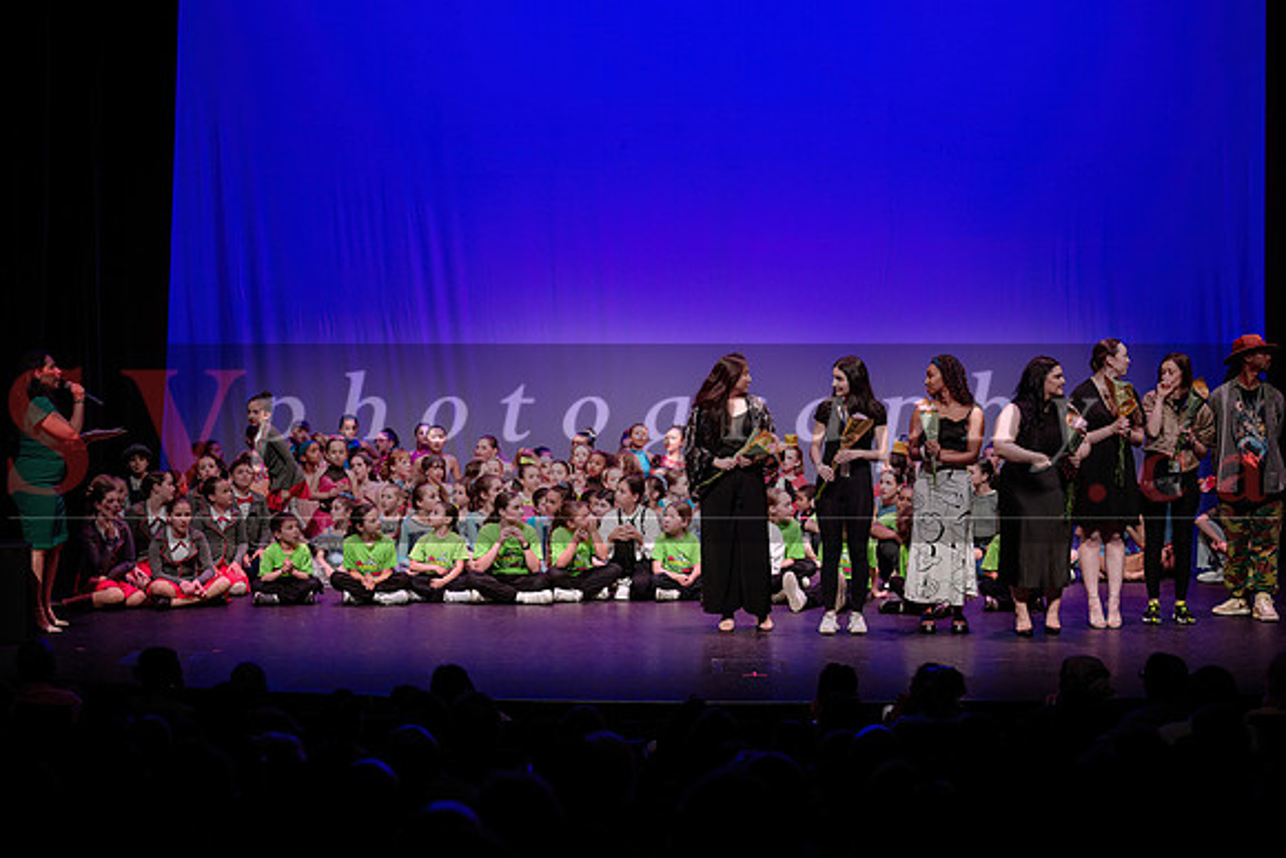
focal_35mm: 72
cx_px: 643
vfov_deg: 18.9
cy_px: 429
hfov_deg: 28.1
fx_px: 2572
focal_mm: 72
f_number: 4
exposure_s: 1/250
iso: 1000
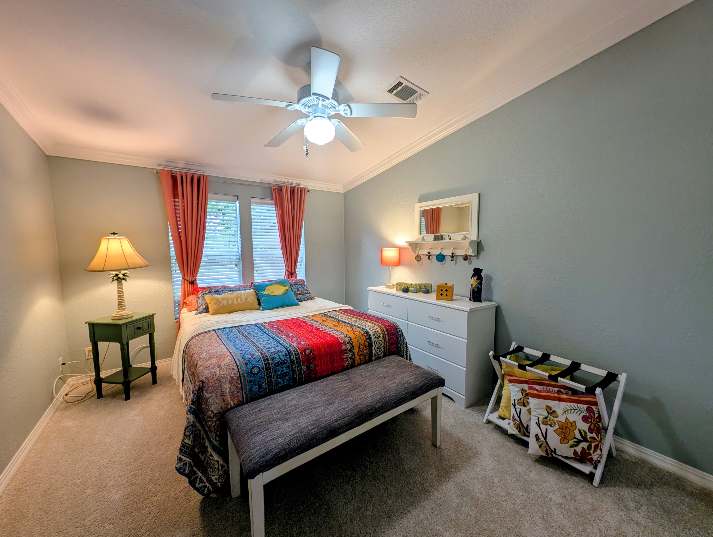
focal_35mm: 12
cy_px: 268
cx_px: 356
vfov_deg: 94.6
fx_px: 247
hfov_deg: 110.5
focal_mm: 2.23
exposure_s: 1/24
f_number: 1.95
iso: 49
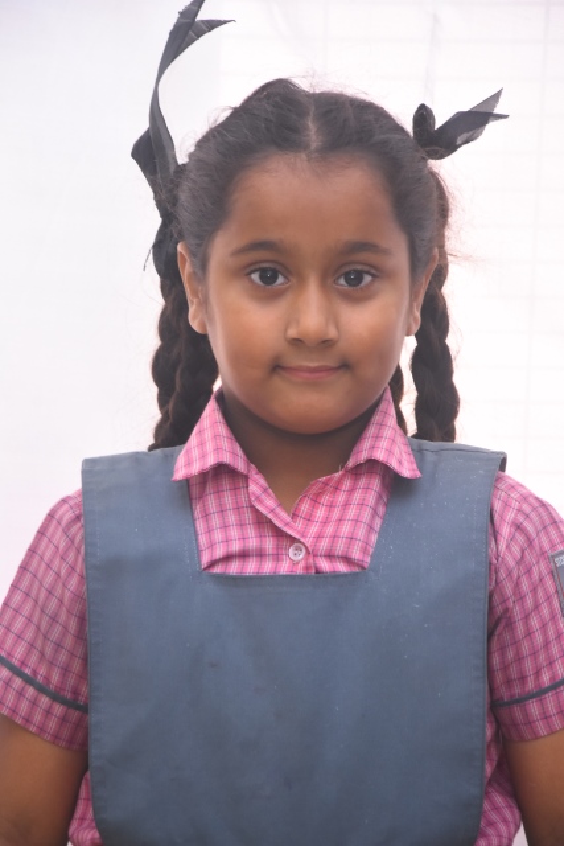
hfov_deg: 8.7
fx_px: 3699
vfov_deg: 13.0
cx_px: 282
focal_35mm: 158
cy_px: 423
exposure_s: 1/125
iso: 1000
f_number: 6.3
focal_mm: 105
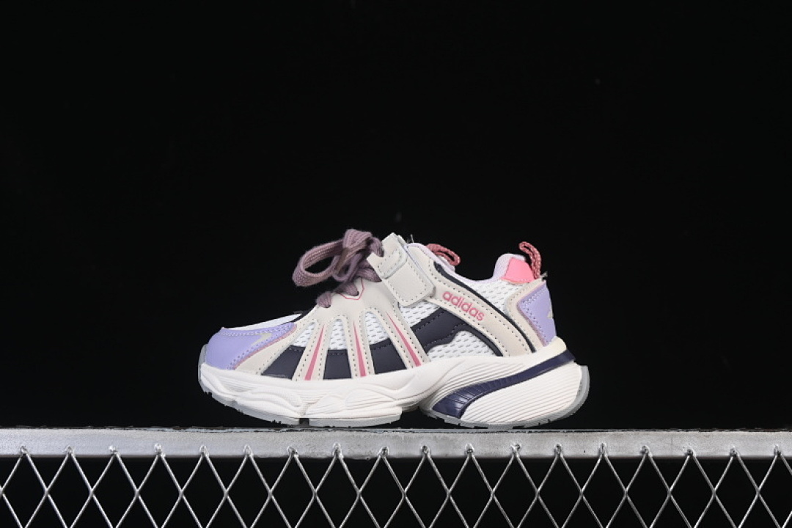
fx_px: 1650
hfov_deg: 27.0
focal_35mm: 75
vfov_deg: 18.2
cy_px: 264
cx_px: 396
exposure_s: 1/80
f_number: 8
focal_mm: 50
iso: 160
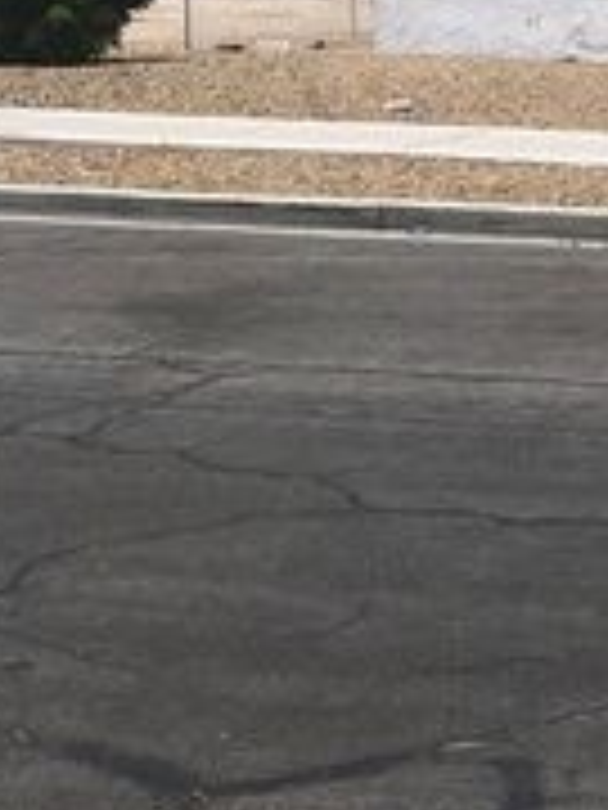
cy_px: 281
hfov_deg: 12.9
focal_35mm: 104
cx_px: 1094
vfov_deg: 18.9
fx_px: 2436
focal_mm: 3.99
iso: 20
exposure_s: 1/2288
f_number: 1.8
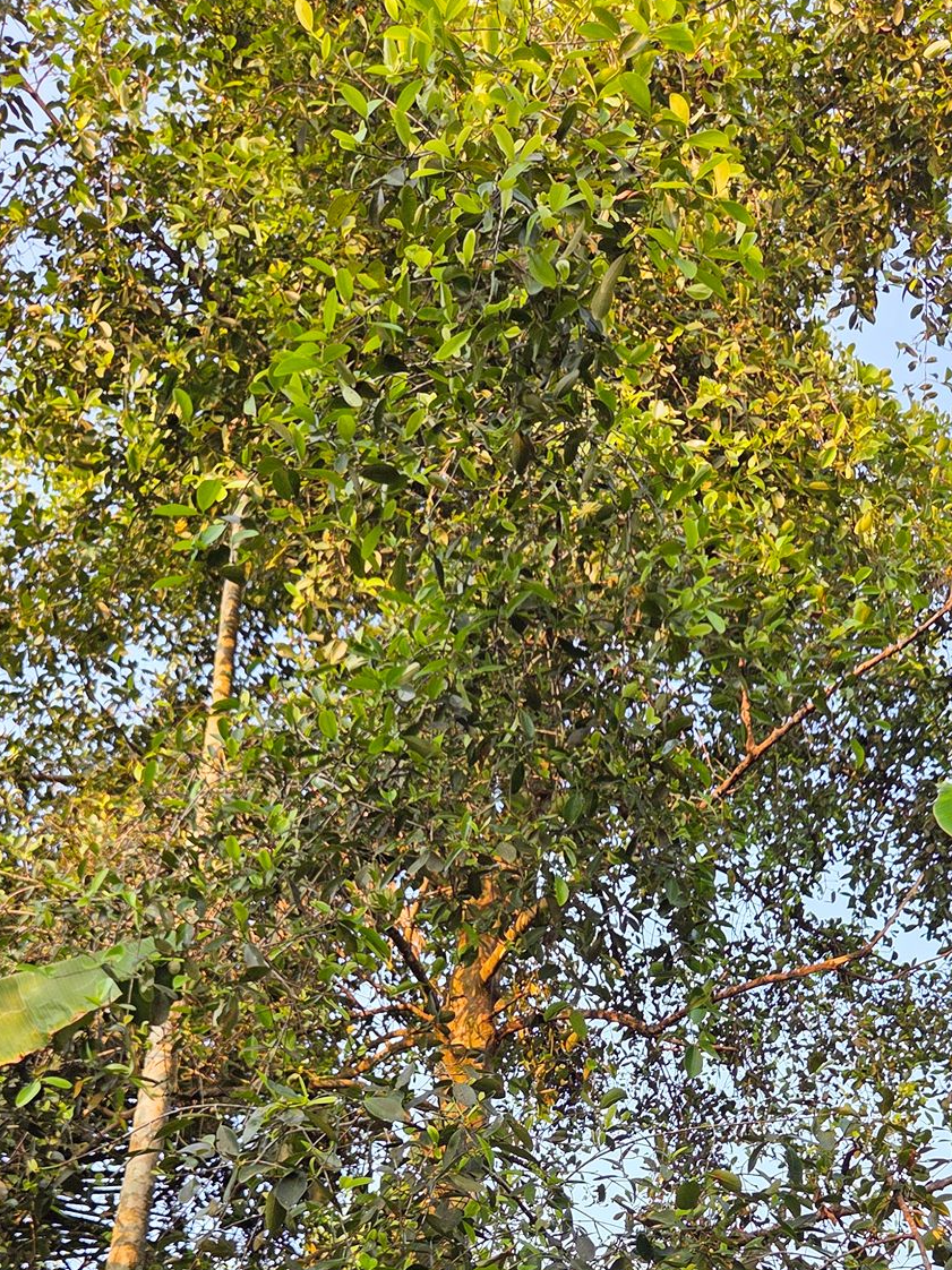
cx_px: 534
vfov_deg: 42.7
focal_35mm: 41
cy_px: 1097
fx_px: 1504
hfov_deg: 35.1
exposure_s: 1/180
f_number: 1.8
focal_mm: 5.4
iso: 32
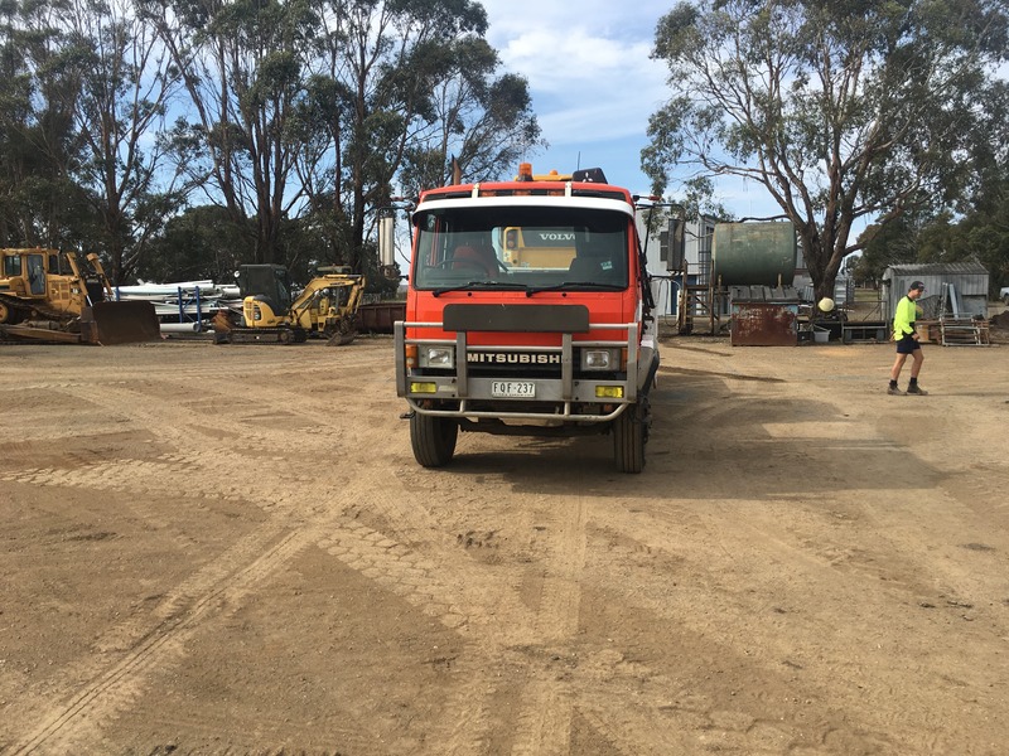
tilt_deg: -2.5
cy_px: 378
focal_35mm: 29
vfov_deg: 48.2
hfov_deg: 61.7
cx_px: 504
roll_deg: +1.1
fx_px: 845
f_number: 2.2
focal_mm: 4.15
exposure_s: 1/1183
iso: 25
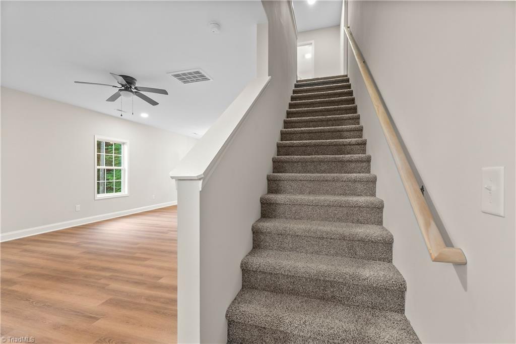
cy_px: 172
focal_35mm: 15
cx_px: 258
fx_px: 215
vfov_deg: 77.3
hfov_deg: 100.4
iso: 250
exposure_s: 1/2
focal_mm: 10
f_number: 5.6
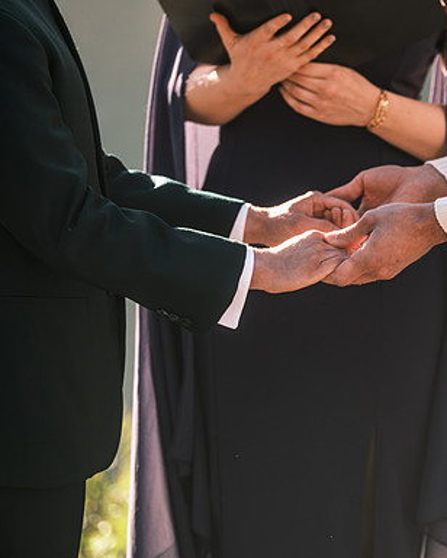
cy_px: 279
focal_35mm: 297
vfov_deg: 6.5
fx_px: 4911
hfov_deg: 5.2
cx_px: 409
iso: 200
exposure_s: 1/240
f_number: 3.6
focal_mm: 140
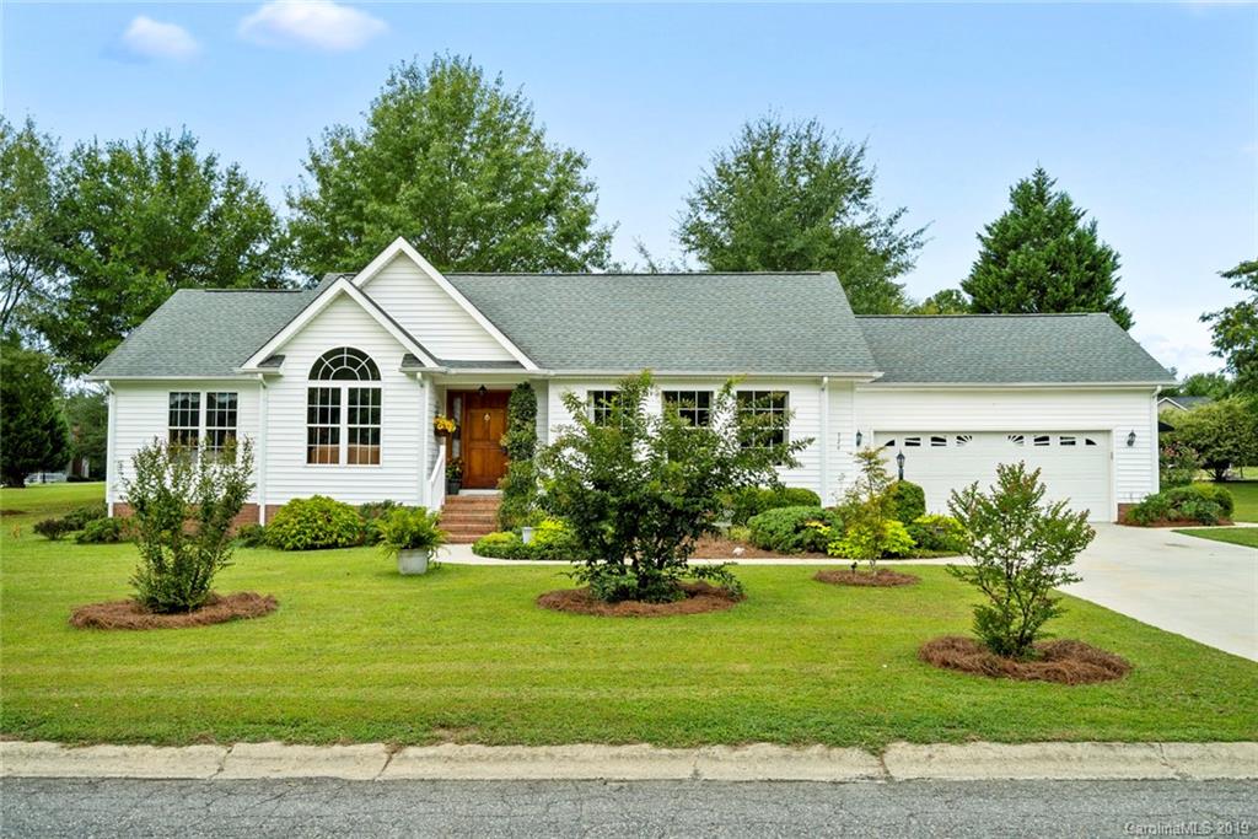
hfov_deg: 63.7
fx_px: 1013
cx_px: 629
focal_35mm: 29
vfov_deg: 45.0
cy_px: 420
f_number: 8
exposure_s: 1/45
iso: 100
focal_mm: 29
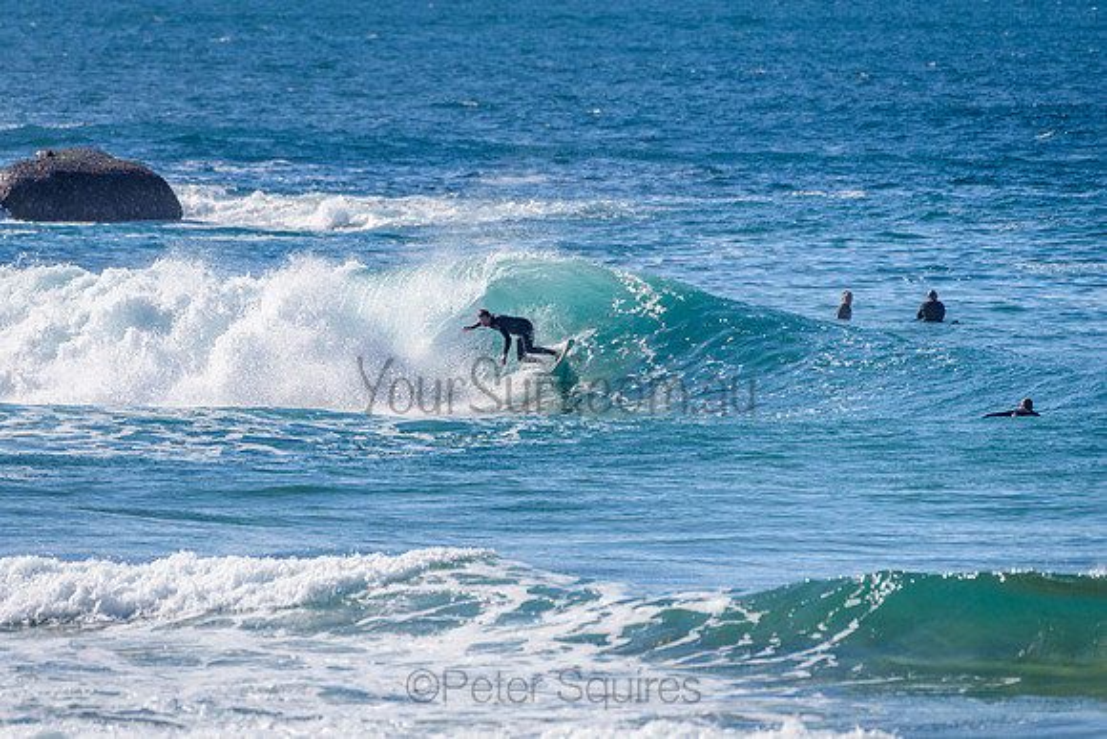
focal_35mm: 613
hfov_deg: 3.4
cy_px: 360
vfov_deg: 2.2
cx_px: 482
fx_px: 18861
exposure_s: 1/2000
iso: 110
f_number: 5.6
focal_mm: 500
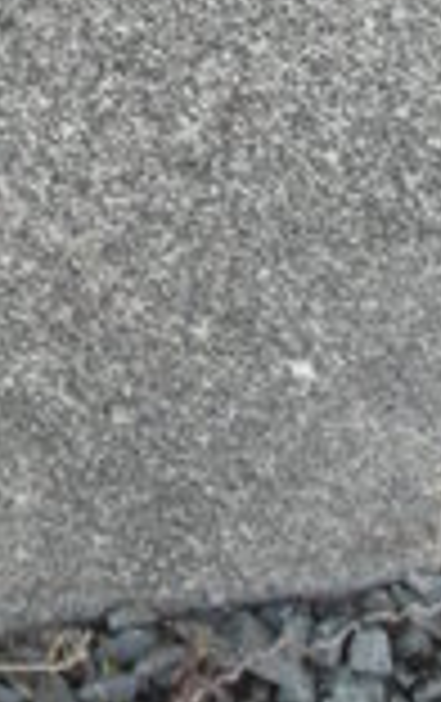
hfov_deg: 9.2
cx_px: -99
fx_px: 2701
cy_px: -792
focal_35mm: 141
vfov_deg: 12.6
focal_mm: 4.6
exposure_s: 1/30
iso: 80
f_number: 2.8
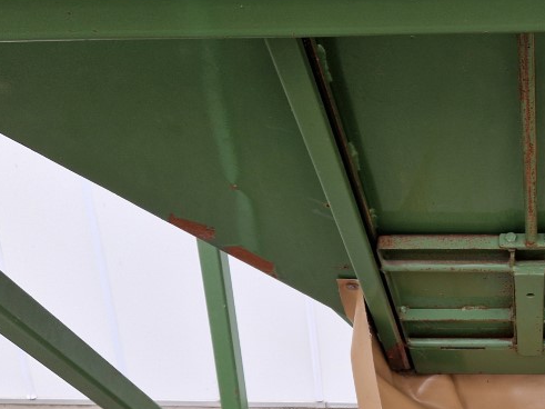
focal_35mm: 48
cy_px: 359
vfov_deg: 29.2
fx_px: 756
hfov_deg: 36.7
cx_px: 508
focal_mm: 5.4
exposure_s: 1/180
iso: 50
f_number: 1.8
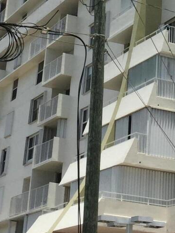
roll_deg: -4.3
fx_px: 801
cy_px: -103
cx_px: 131
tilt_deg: +30.6
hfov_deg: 12.4
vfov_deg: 15.4
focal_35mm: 119
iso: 32
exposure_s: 1/4405
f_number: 2.2
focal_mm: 4.15
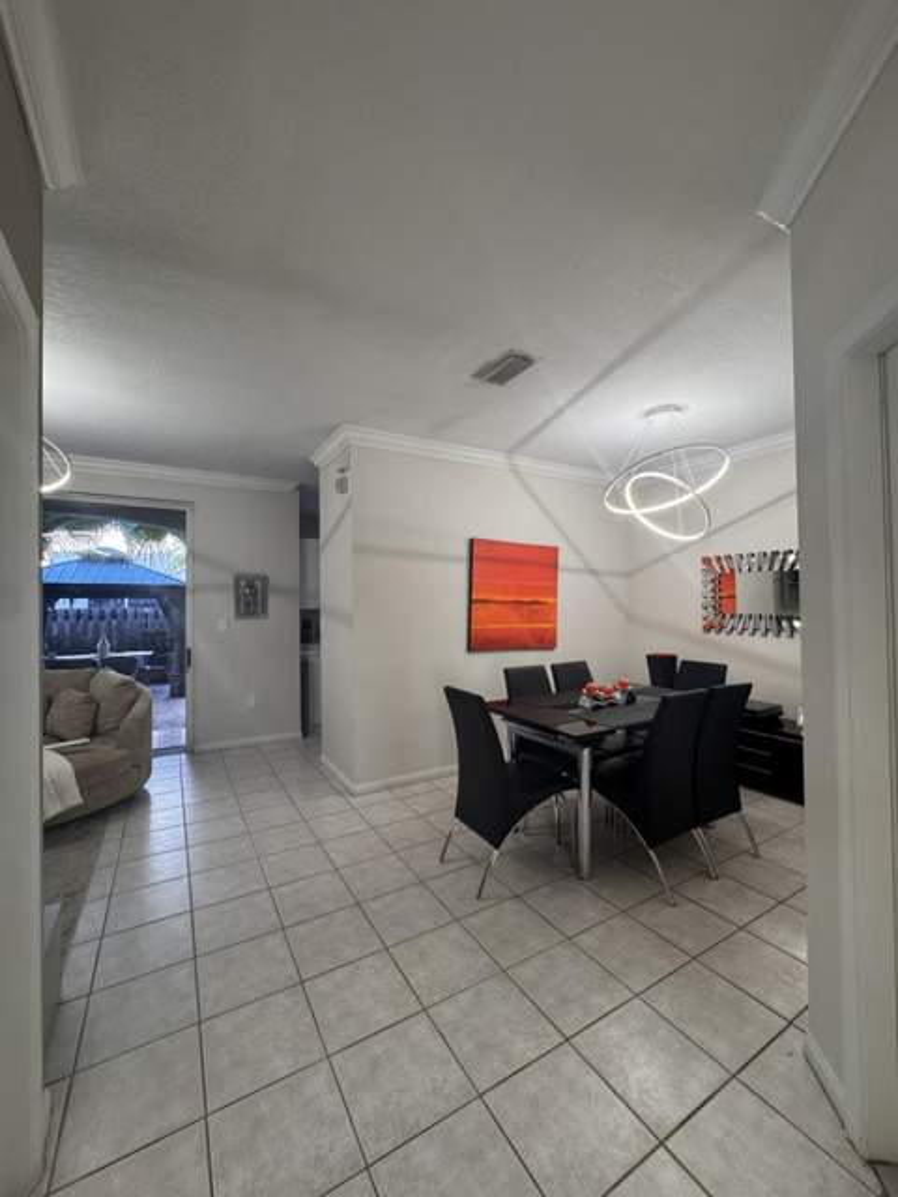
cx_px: 449
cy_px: 598
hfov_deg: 85.7
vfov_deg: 102.1
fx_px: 484
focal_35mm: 14
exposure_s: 1/99
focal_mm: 2.22
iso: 250
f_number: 2.2
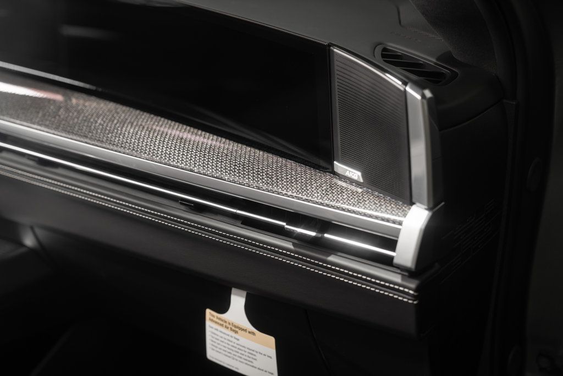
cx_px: 282
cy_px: 188
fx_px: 829
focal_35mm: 53
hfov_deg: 37.5
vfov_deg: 25.5
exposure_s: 1/50
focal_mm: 53
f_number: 3.2
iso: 250
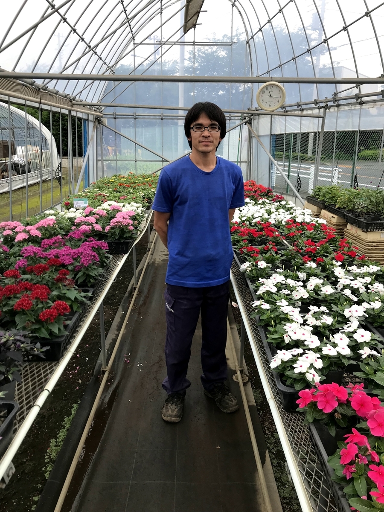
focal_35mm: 28
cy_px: 256
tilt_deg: -11.9
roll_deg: +0.3
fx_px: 414
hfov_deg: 49.7
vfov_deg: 63.4
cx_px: 192
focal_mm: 3.99
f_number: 1.8
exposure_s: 1/791
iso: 20
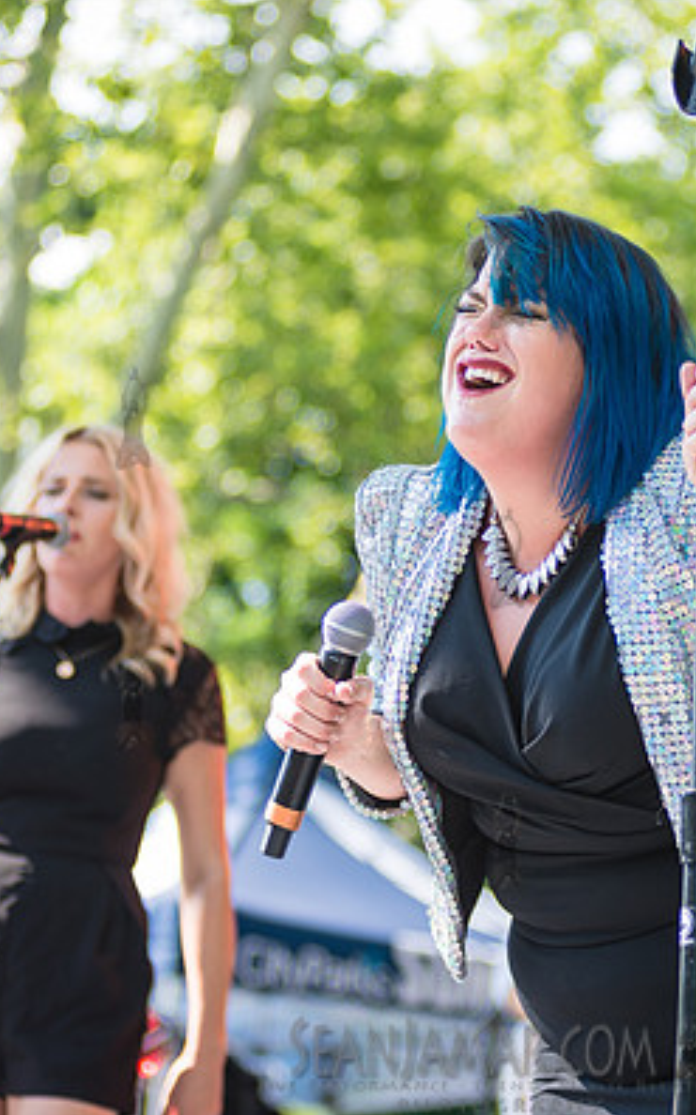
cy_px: 558
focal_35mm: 123
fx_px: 3738
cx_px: 480
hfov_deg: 10.6
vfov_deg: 17.0
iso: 200
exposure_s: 1/640
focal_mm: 80
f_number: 2.8
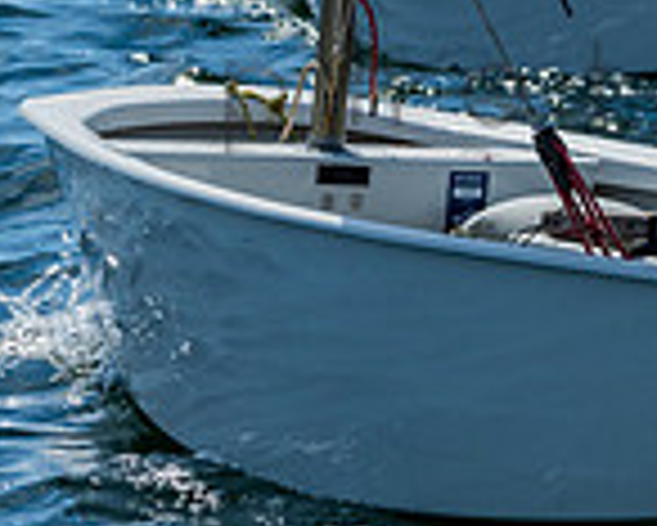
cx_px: 1224
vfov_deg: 2.1
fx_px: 14535
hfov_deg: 2.6
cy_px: -250
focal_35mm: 747
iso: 100
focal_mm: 200
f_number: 8
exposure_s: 1/500
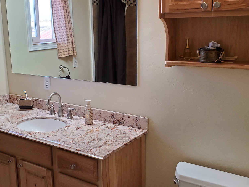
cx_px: 98
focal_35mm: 43
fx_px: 309
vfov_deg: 33.6
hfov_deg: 43.6
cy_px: 87
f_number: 2.4
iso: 200
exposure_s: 1/120
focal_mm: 4.3
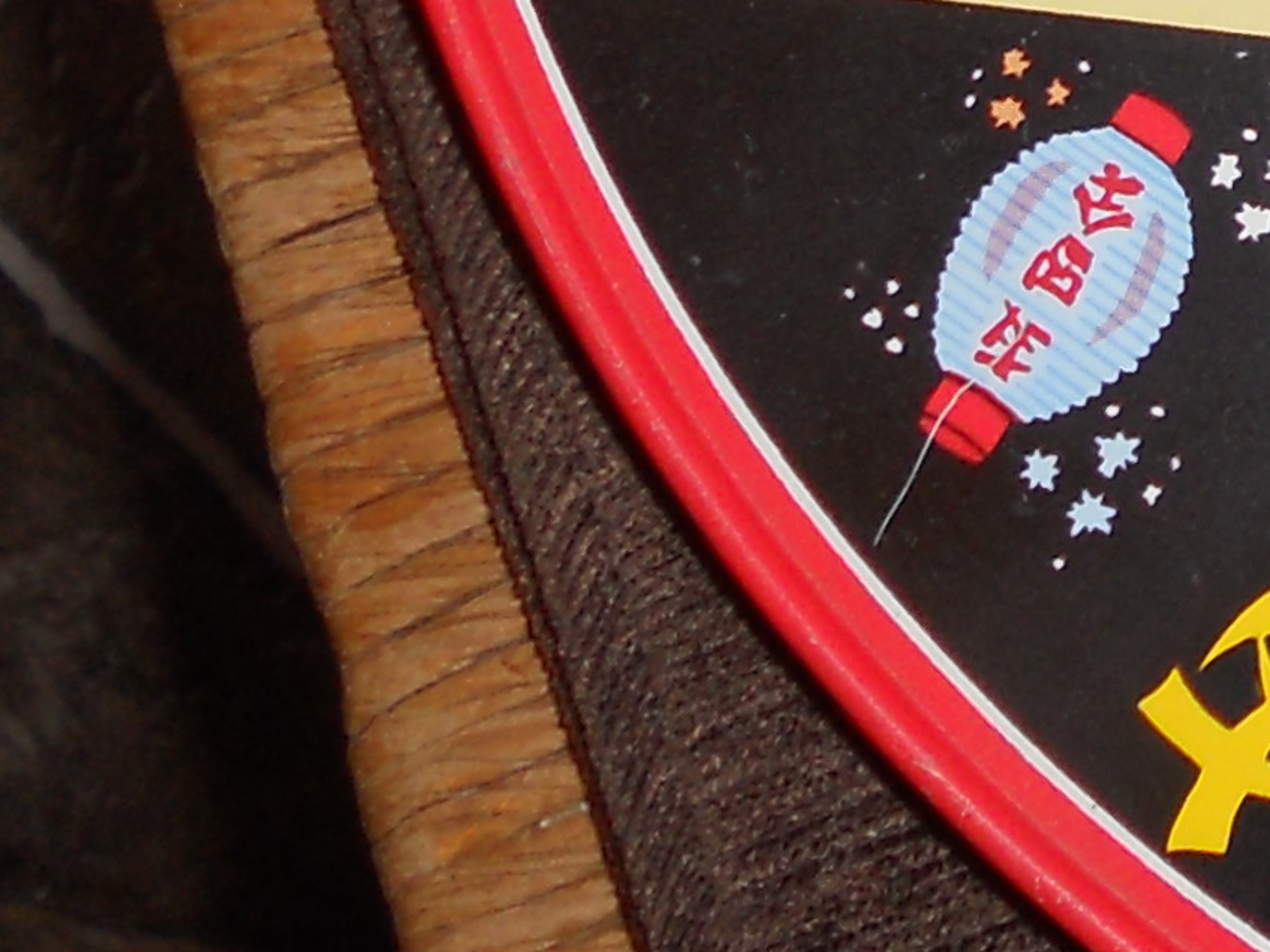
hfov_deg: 12.1
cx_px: 2220
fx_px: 5540
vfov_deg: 9.3
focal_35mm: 151
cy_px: -871
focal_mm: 5.8
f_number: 3.5
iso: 80
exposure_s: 1/25
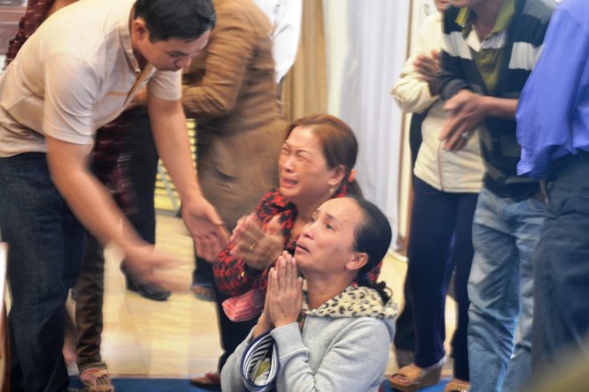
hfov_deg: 24.6
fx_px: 1349
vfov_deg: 16.5
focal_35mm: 82
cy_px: 196
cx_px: 294
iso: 900
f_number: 4
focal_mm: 55
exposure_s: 1/15
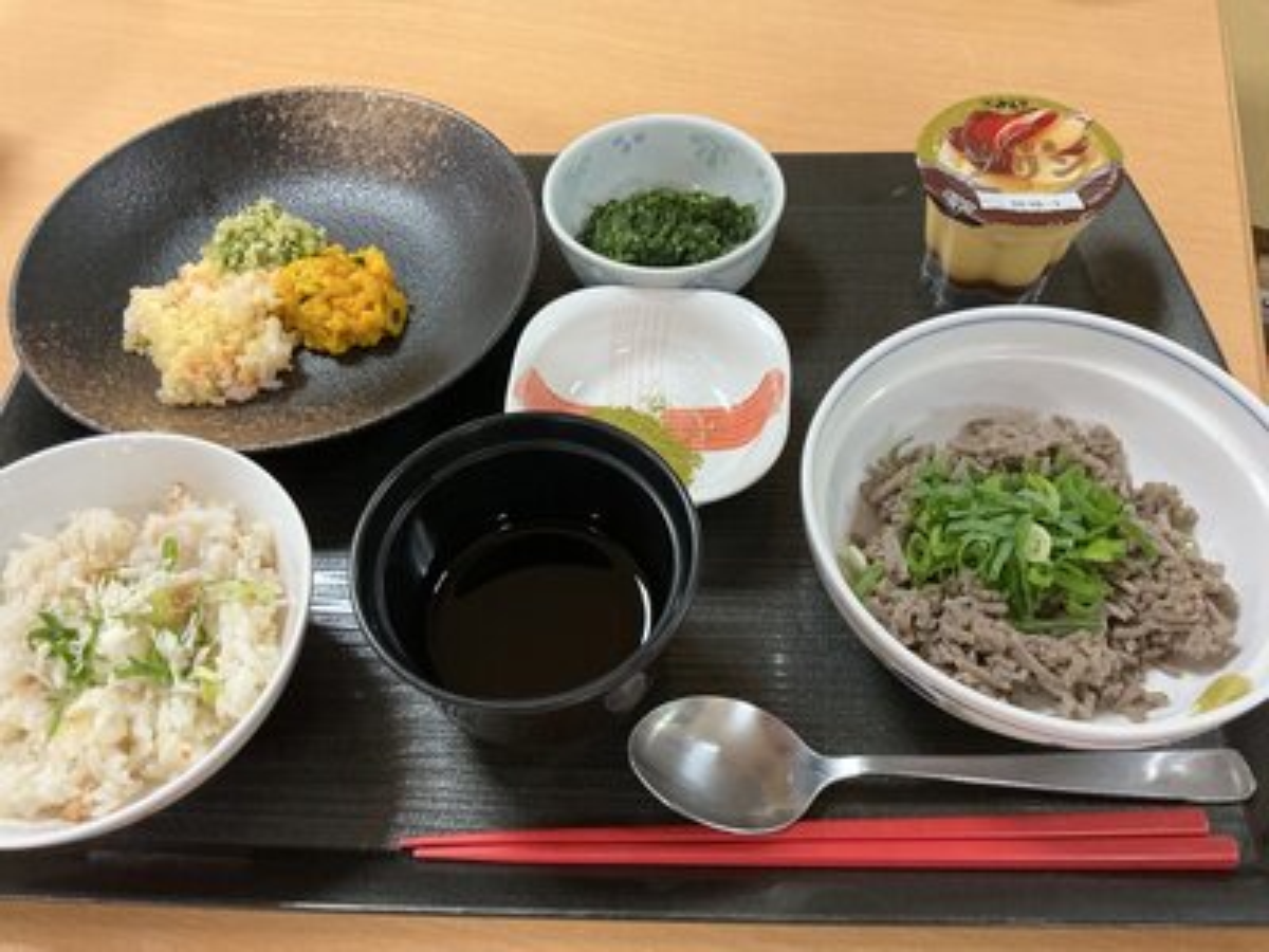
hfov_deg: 61.7
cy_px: 476
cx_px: 634
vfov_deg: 48.2
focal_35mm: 29
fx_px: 1063
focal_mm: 3
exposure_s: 1/60
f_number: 1.8
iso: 250
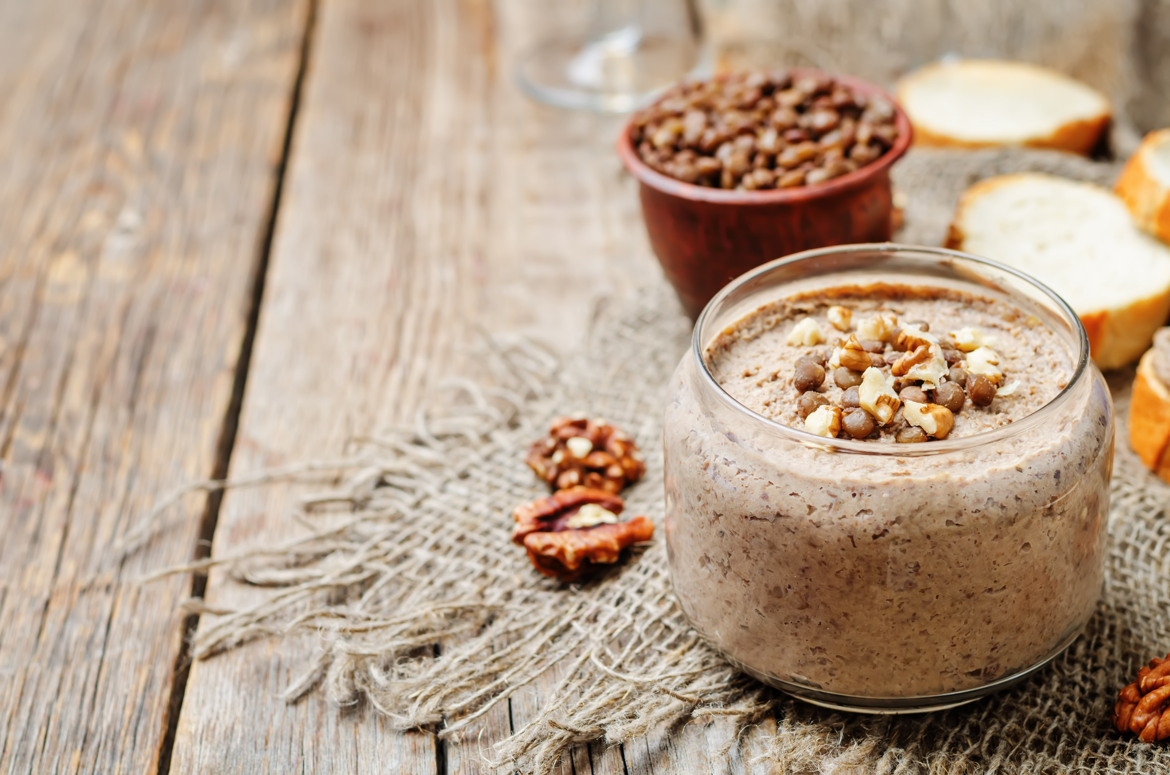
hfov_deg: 27.0
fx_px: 2432
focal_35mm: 75
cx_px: 585
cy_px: 388
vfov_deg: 18.1
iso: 100
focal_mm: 50
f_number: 5
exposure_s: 1/160
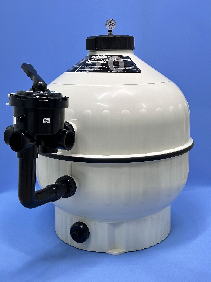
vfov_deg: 39.7
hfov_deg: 30.3
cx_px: 106
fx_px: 390
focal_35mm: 48
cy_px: 141
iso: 50
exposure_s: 1/100
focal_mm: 6.86
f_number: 1.78
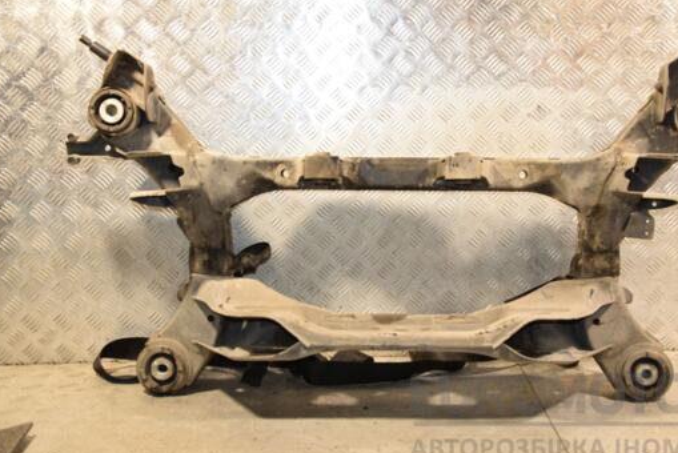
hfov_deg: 37.4
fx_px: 999
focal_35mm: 53
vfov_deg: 25.5
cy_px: 216
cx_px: 385
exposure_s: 1/160
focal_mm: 30
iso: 800
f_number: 5
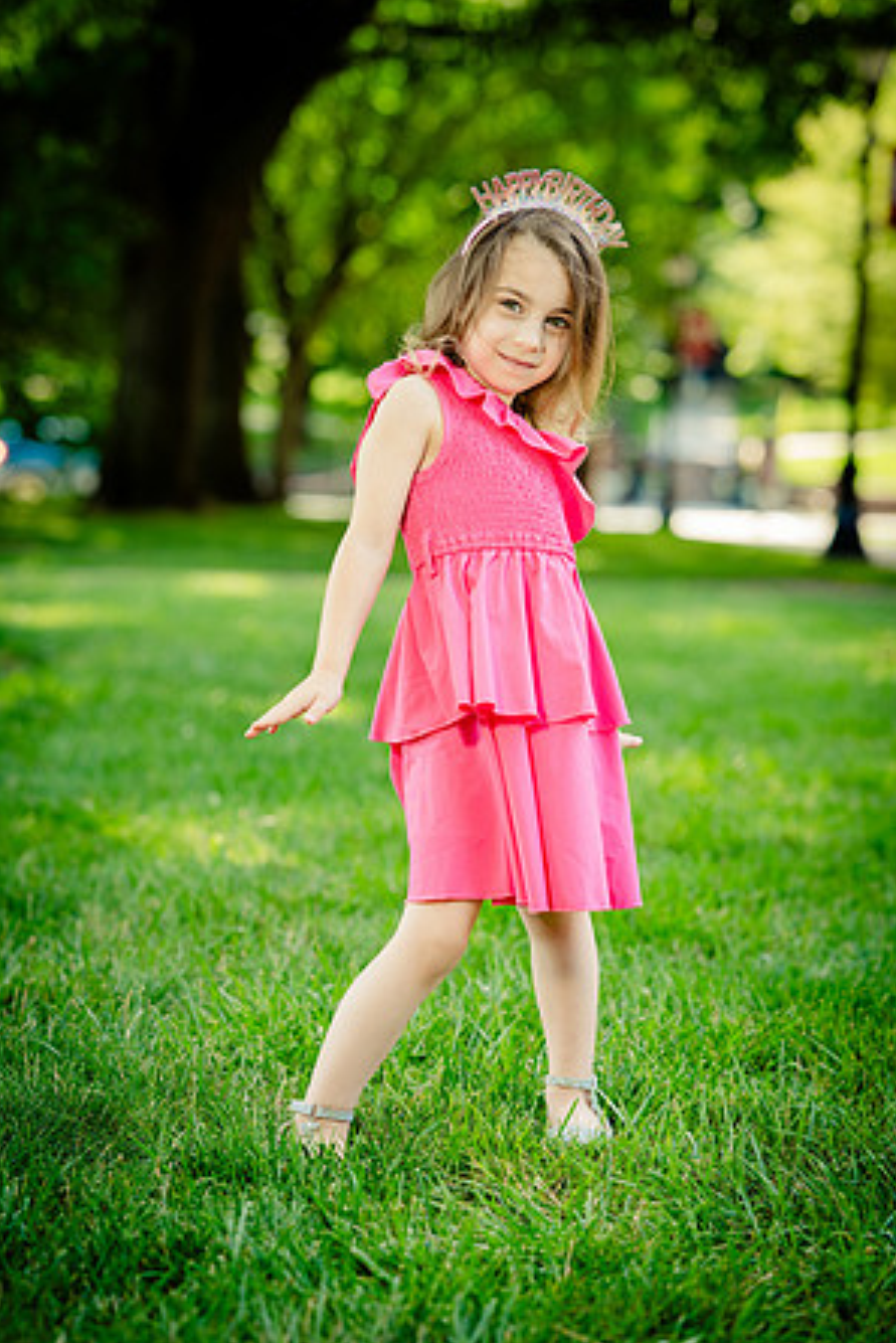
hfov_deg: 15.9
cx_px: 450
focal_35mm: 86
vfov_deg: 23.6
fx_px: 3208
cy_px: 673
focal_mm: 85
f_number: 2.8
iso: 125
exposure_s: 1/200
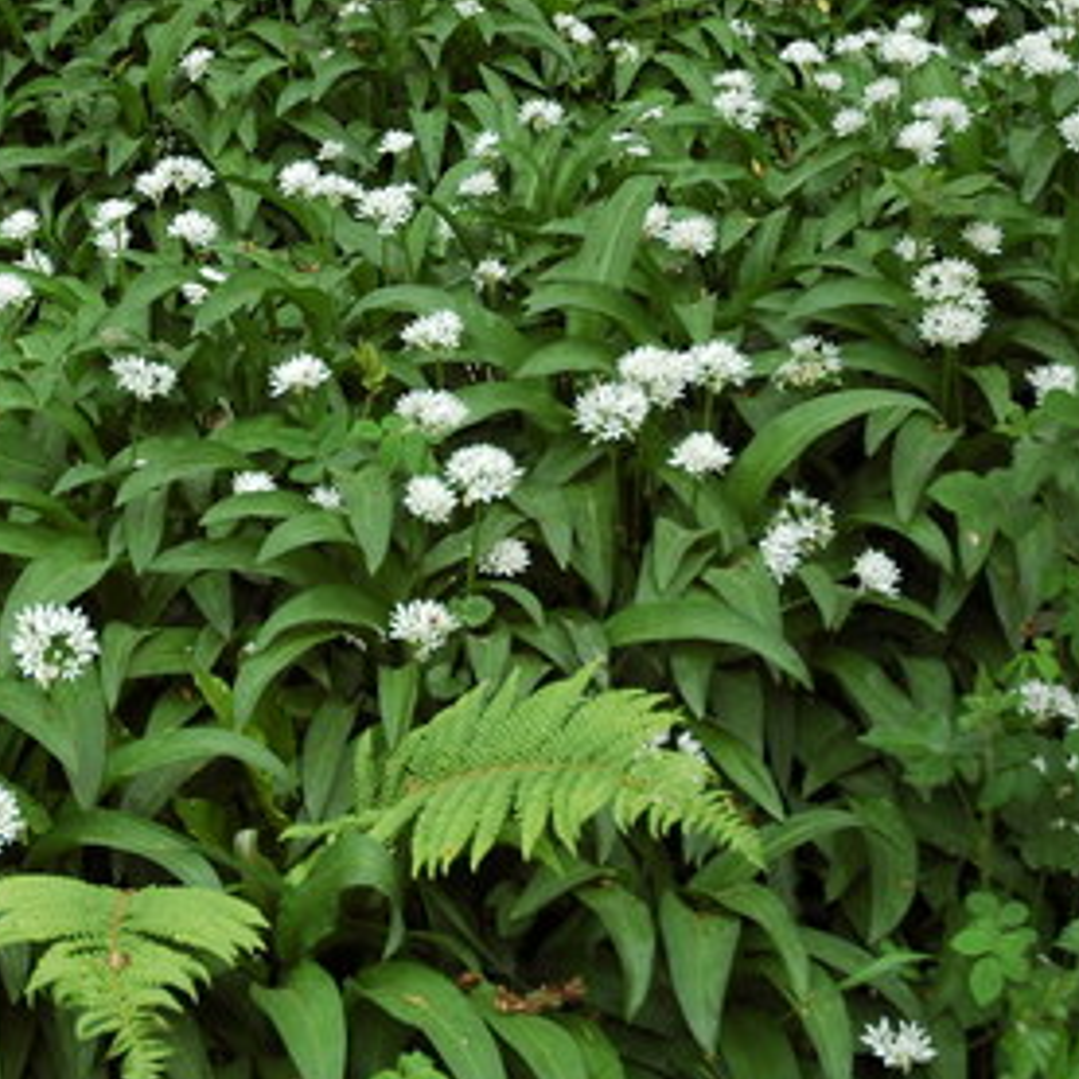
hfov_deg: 17.2
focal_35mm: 100
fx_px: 3527
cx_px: 195
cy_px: 386
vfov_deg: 17.4
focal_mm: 34
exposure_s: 1/60
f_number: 4.2
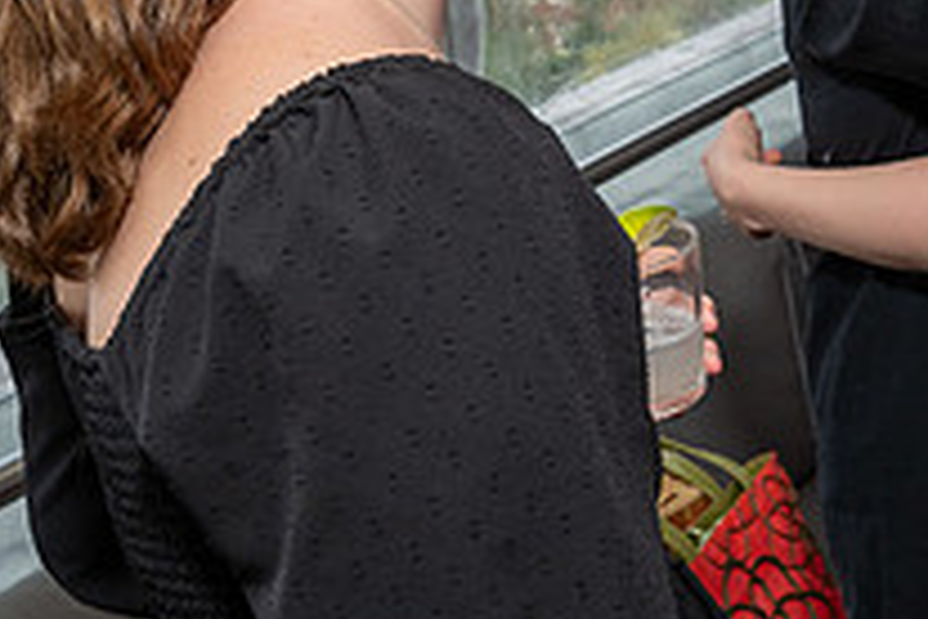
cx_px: 1041
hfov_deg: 25.2
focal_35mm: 74
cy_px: -11
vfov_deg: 17.9
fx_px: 1907
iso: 640
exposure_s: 1/250
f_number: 7.1
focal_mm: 24
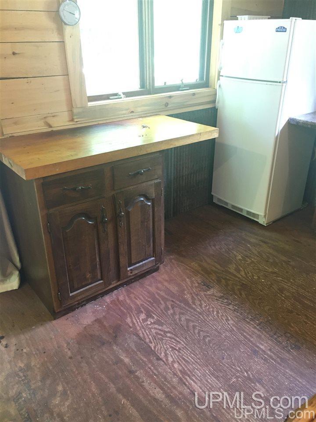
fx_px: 353
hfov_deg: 48.2
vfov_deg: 61.7
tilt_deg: -26.3
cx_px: 158
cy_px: 211
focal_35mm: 29
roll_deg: -0.7
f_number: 2.2
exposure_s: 1/15
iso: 200
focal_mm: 4.15
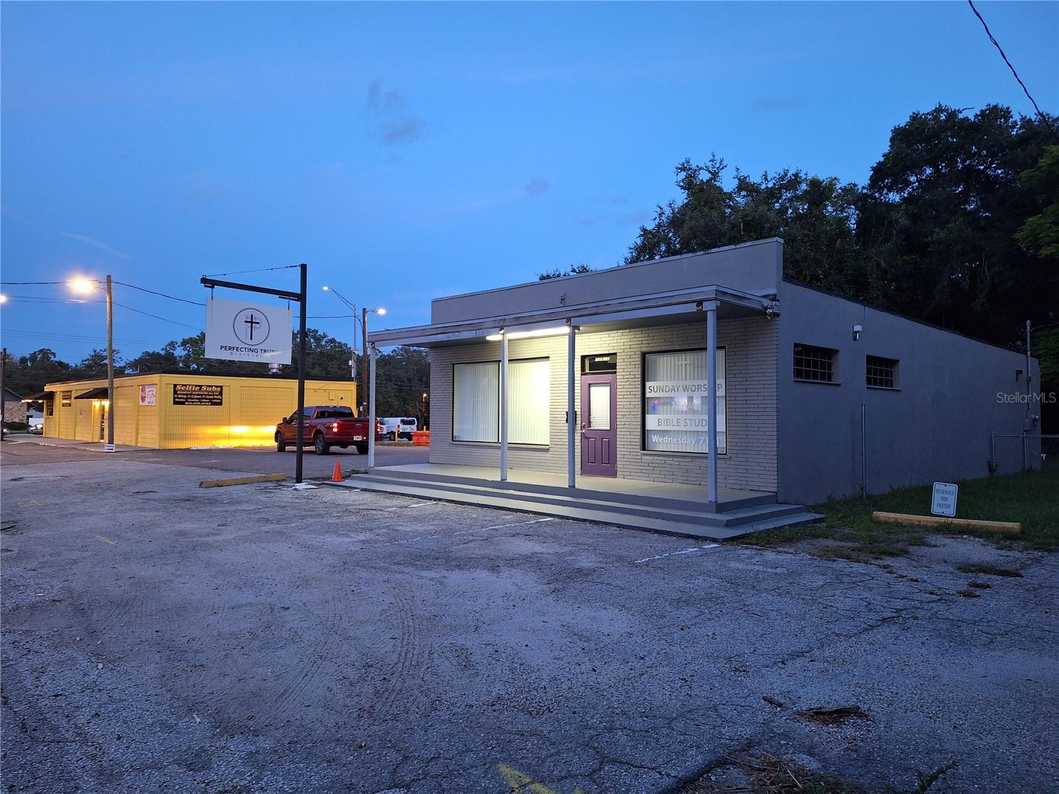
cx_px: 530
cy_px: 397
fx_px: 704
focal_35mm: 23
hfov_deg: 73.9
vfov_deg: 58.9
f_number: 1.8
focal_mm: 5.54
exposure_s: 1/30
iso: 250
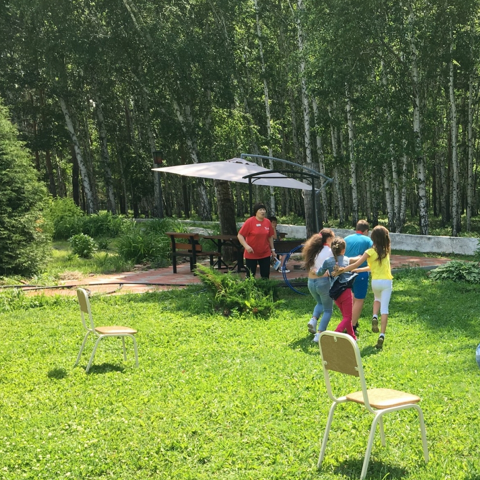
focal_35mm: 44
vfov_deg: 38.1
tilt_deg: -6.3
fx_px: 690
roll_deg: +2.2
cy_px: 303
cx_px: 408
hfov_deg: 36.5
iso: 25
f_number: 2.2
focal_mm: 4.15
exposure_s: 1/630
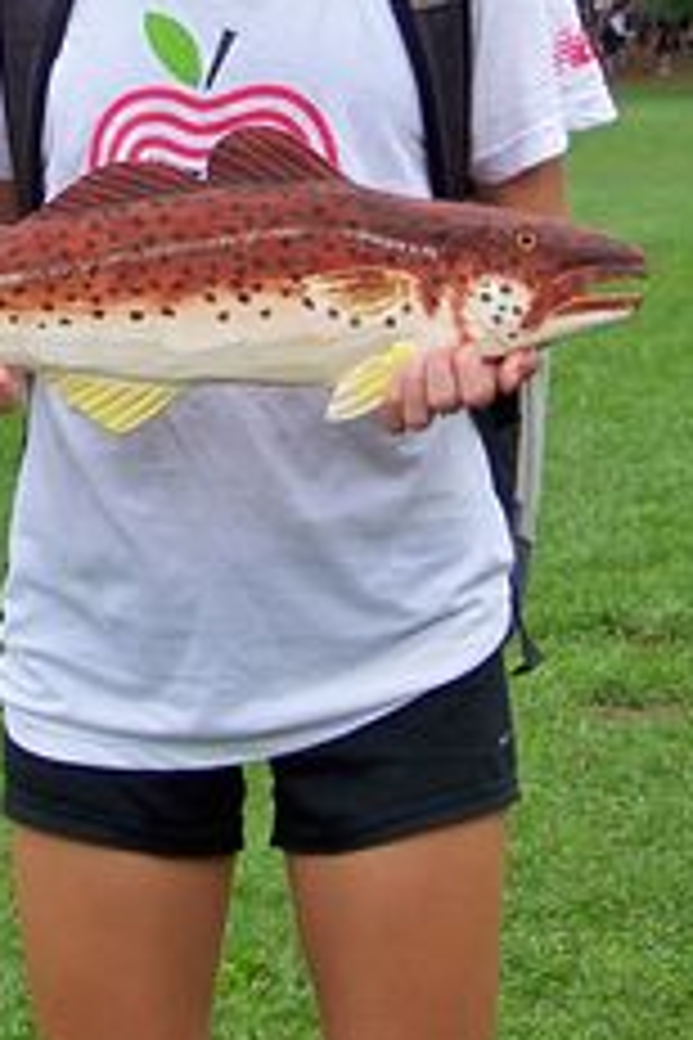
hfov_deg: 11.7
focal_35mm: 117
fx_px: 3378
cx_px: 238
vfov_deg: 17.3
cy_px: 167
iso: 64
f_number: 3.2
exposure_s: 1/250
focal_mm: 13.2
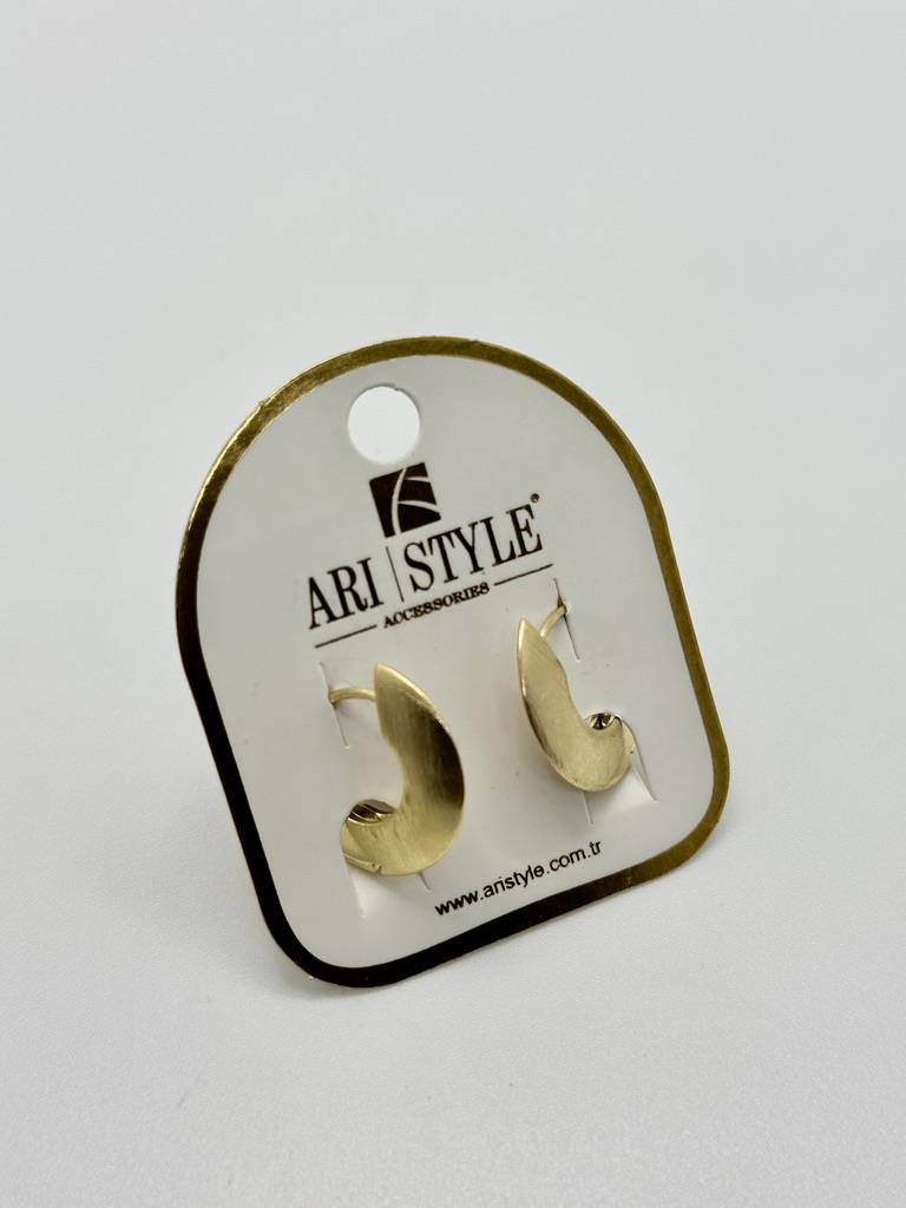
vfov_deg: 39.7
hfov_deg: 30.3
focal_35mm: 48
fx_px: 1675
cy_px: 604
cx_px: 453
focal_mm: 6.86
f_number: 1.78
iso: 50
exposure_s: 1/218
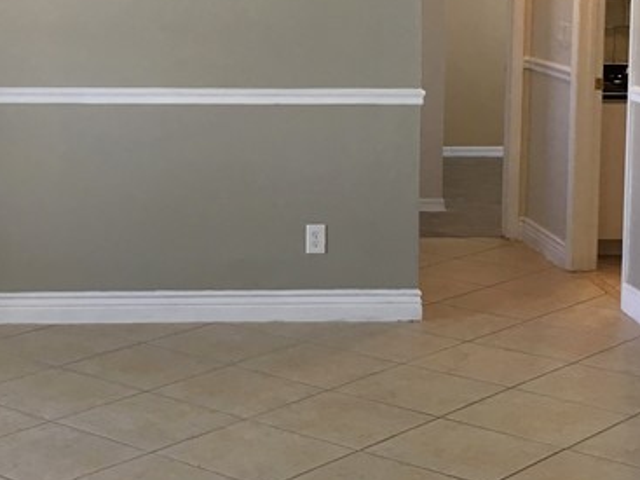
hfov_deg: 23.9
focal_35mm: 81
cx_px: 160
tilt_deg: -6.1
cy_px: 86
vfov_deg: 18.0
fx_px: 1497
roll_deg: +0.0
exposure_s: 1/30
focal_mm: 4.15
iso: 25
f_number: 2.2
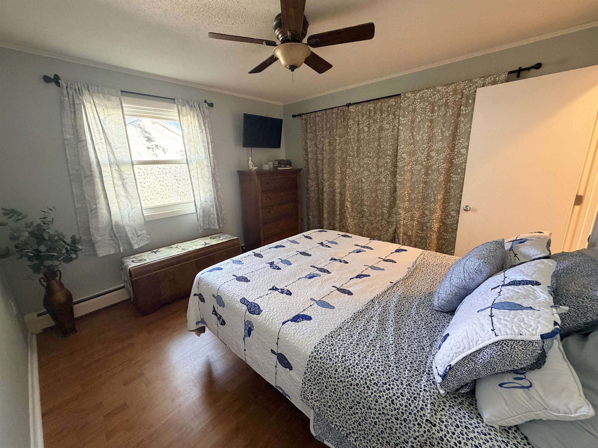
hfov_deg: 102.1
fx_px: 242
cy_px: 224
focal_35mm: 14
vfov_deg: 85.7
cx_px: 299
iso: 320
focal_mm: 2.22
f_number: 2.2
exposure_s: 1/60
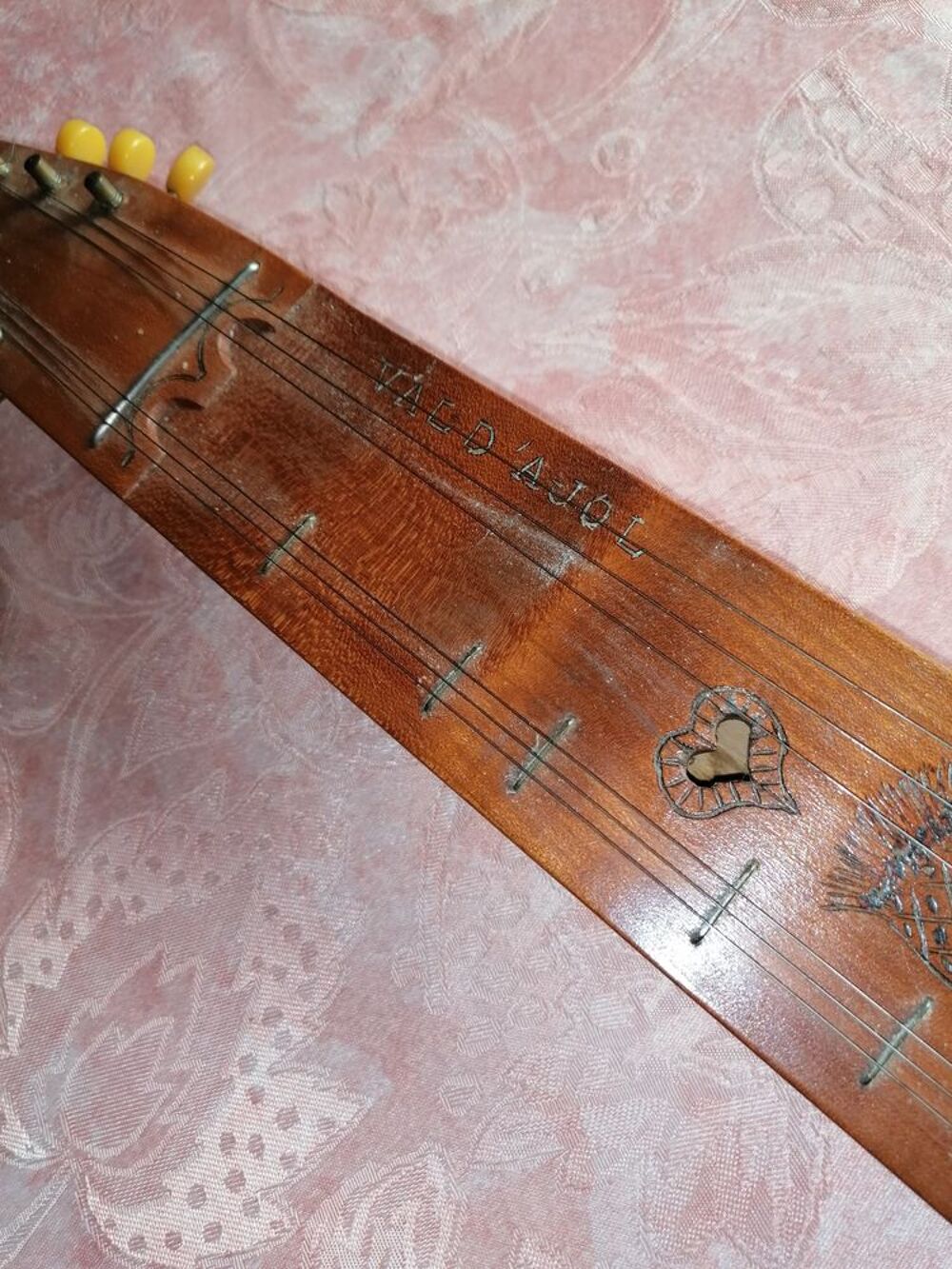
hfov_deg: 51.4
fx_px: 990
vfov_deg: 65.3
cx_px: 476
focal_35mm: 27
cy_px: 634
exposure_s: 1/111
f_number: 1.8
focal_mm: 4.75
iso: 50
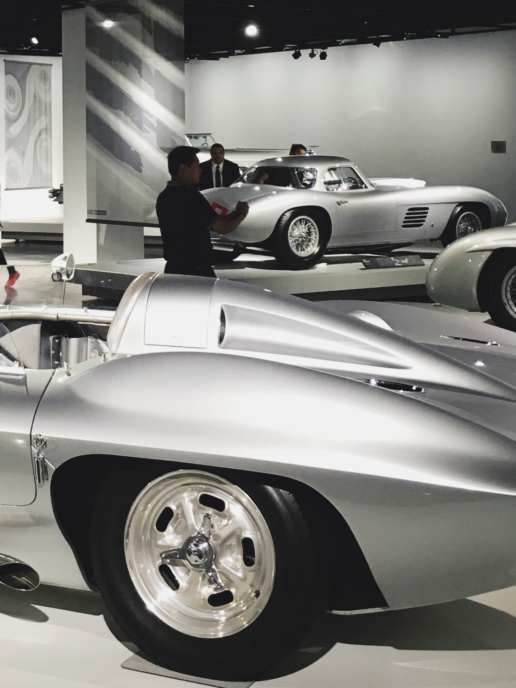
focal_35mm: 71
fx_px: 1411
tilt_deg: +1.9
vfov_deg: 26.8
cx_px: 19
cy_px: 113
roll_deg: +0.8
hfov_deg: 20.2
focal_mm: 4.15
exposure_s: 1/30
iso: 80
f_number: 2.2
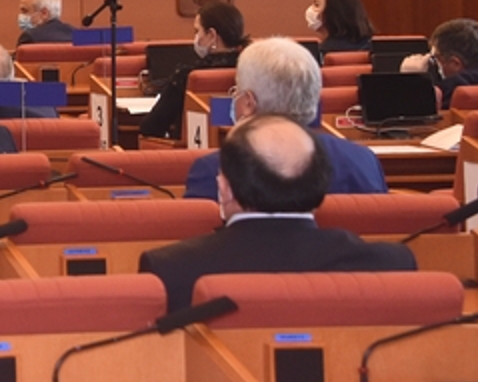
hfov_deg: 10.5
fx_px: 2489
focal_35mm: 176
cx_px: -280
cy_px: -98
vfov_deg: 8.7
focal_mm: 56
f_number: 5.6
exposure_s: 1/200
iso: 5000
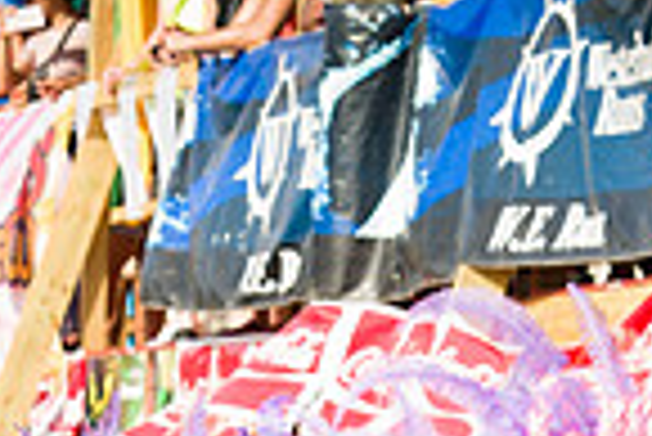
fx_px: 7959
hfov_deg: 4.7
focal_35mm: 439
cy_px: 814
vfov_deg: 3.1
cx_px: 261
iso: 100
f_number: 6.3
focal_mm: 110
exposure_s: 1/200
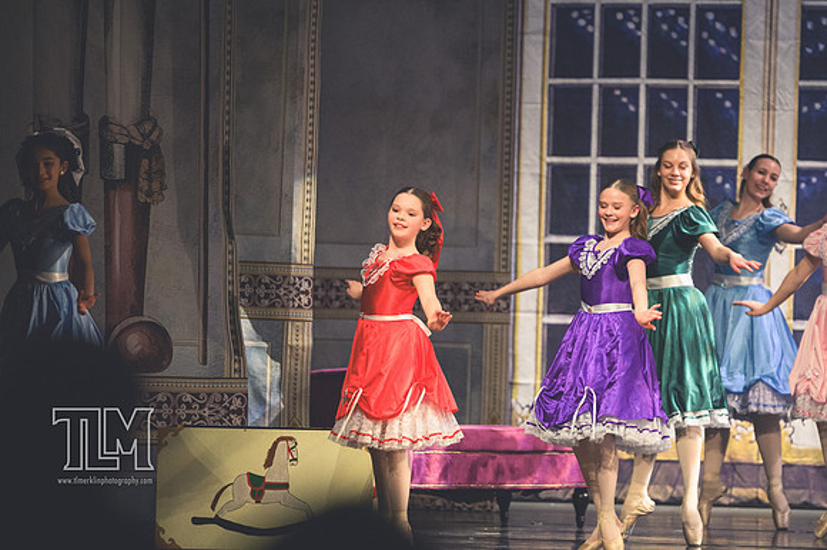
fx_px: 6887
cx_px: 414
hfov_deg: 6.9
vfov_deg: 4.6
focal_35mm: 300
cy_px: 275
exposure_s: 1/400
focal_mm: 200
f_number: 2.8
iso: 3600
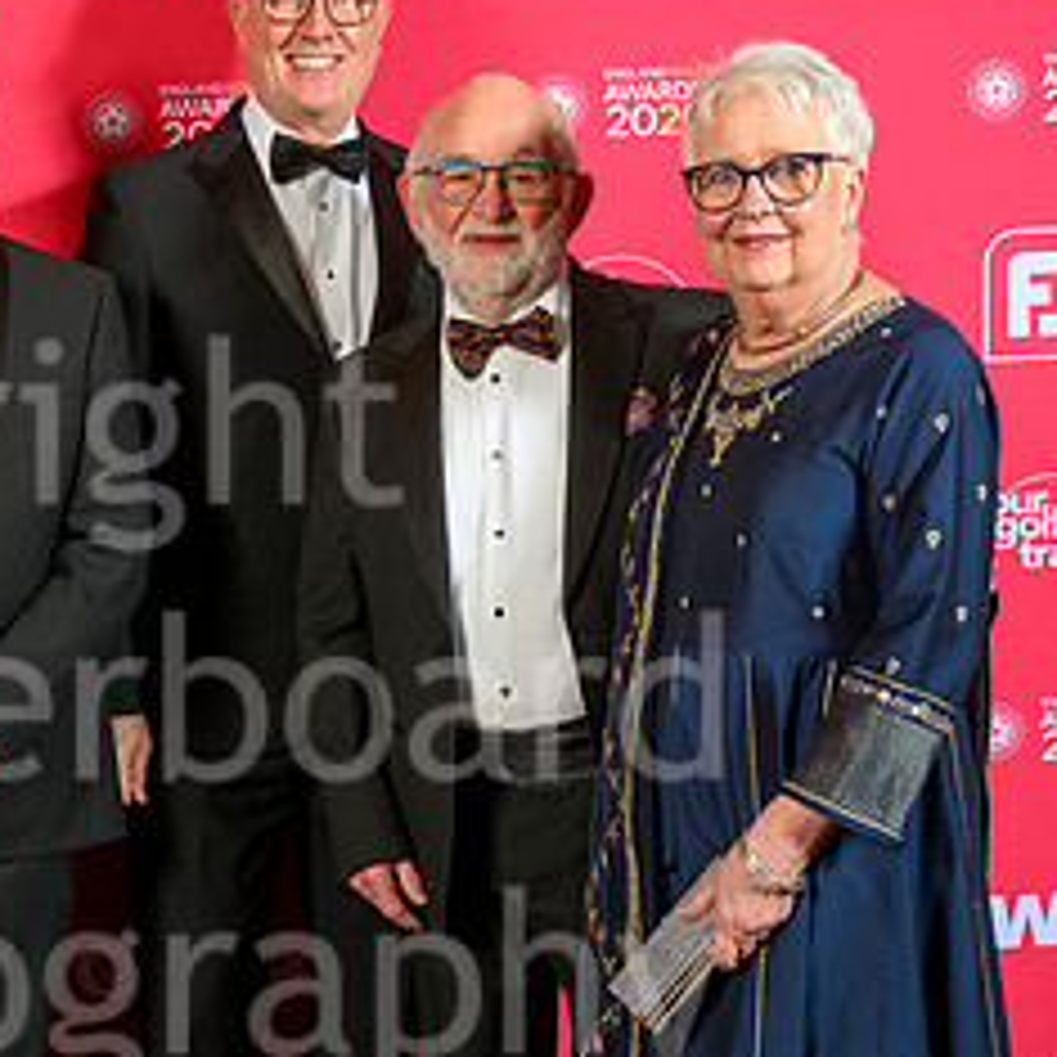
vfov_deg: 21.6
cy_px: 684
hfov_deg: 21.3
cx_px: 139
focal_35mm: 80
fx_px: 2764
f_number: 7.1
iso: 250
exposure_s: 1/160
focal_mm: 30.5
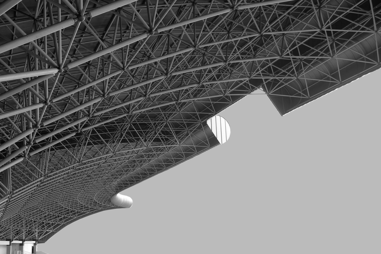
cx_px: 190
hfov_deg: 44.5
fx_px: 466
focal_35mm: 44
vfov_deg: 30.5
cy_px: 127
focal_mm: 29.5
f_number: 6.4
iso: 400
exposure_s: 1/125
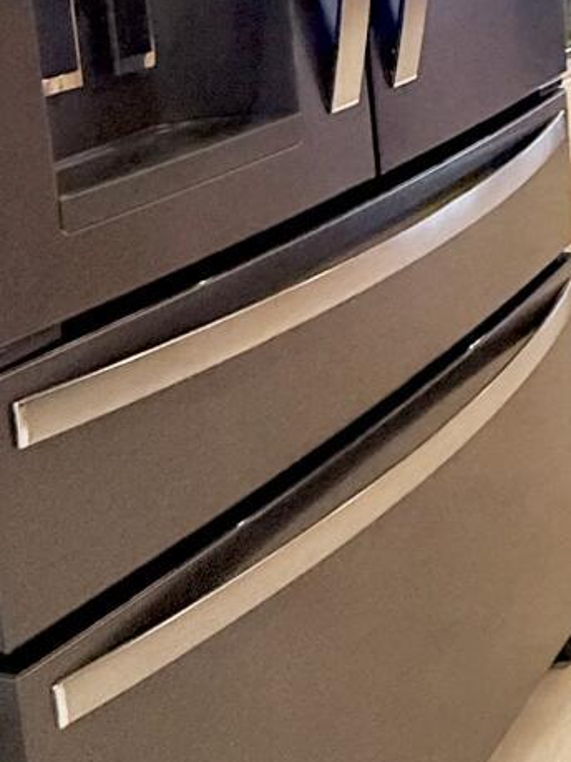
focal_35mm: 61
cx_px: 1112
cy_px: -50
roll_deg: -0.2
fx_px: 1342
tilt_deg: -8.5
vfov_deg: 29.0
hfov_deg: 17.7
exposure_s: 1/120
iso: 640
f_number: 2.2
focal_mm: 2.22
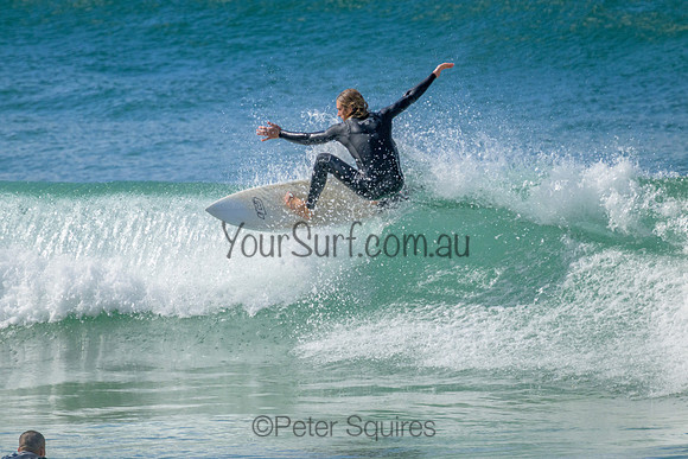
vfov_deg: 1.7
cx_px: 344
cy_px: 230
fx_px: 15292
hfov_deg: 2.6
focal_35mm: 800
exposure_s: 1/1600
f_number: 11
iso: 1600
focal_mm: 800
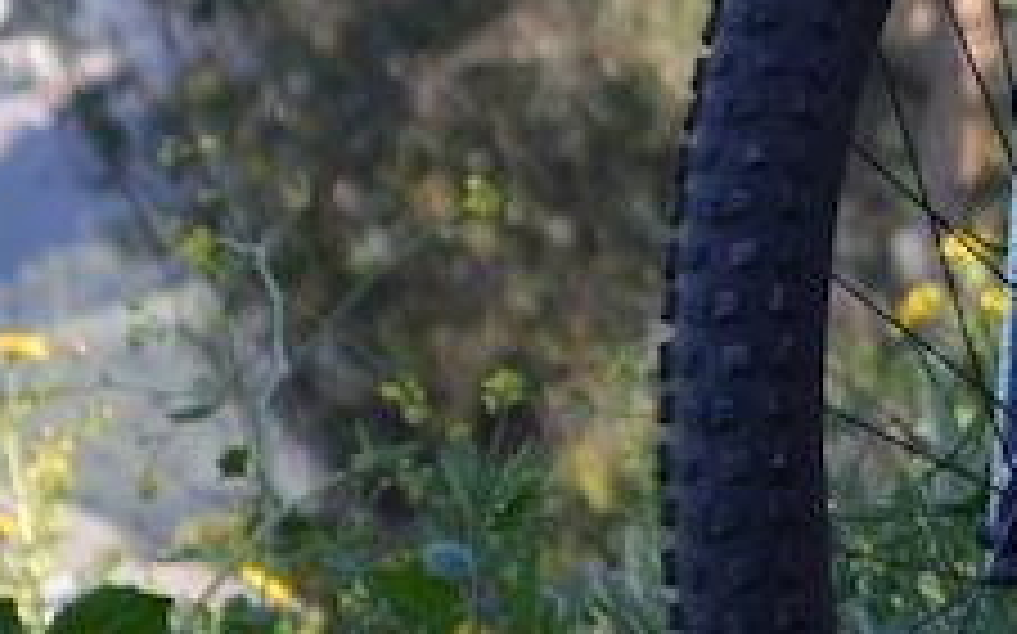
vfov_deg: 3.4
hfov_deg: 5.5
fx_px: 10535
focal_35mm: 380
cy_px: -65
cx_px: 1166
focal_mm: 55
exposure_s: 1/125
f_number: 5.6
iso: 100
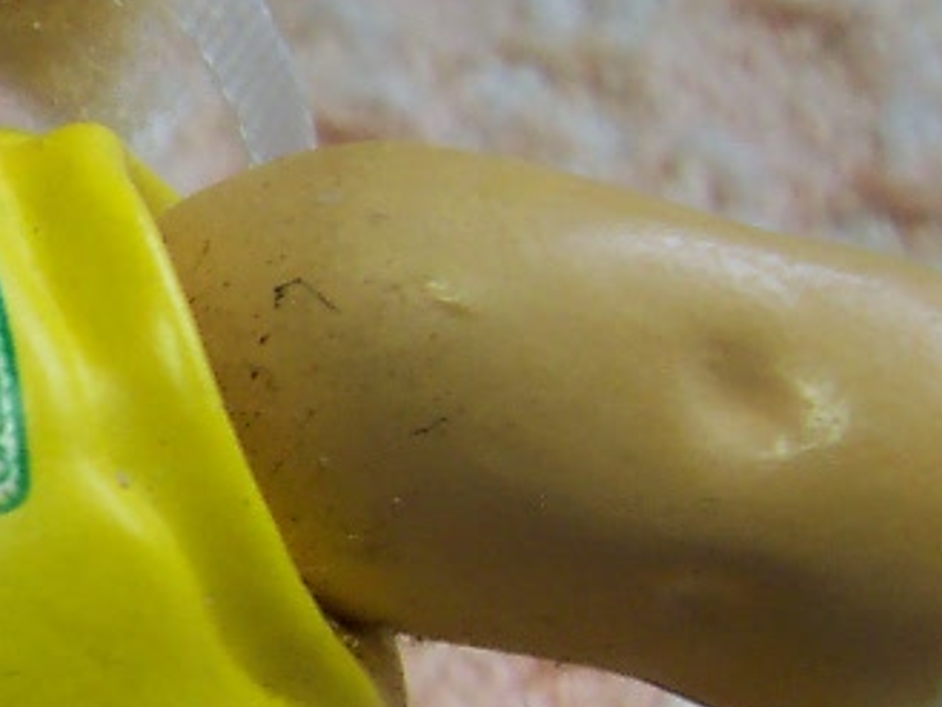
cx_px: -621
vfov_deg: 11.0
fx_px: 3675
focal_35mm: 135
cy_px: 501
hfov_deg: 13.4
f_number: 2.8
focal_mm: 5.6
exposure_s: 1/125
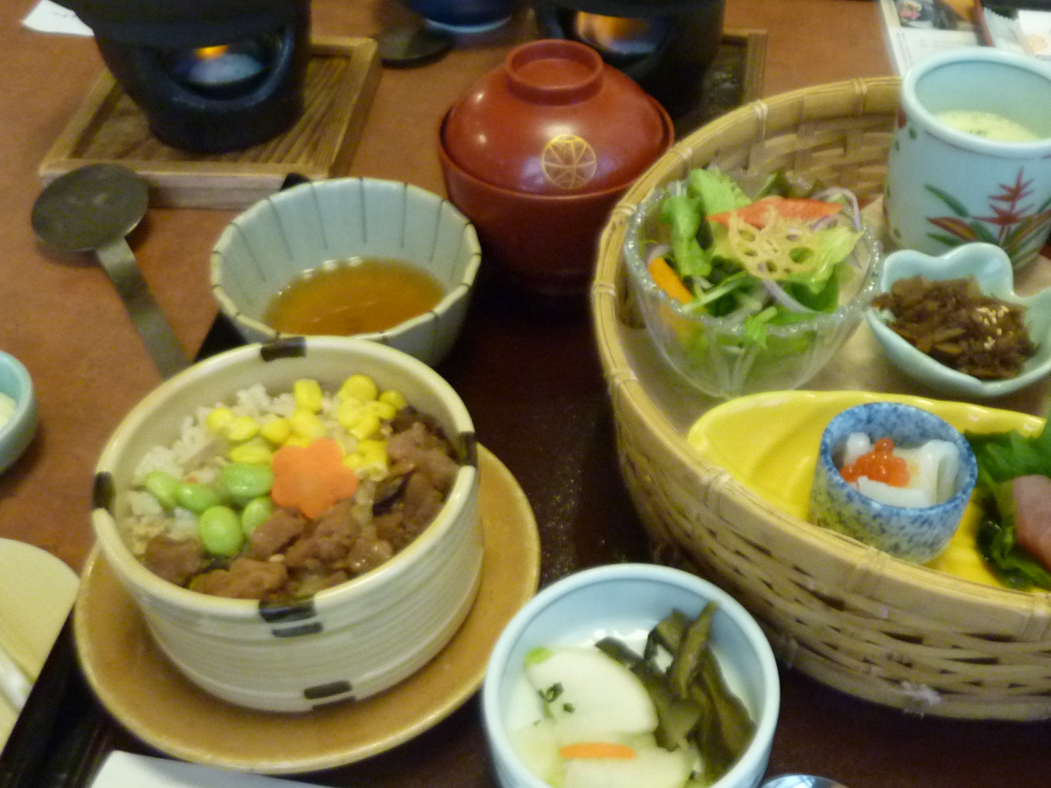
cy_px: 434
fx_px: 1063
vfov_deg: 40.6
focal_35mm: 35
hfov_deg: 51.7
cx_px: 695
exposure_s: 1/20
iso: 400
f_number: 3.3
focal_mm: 4.1
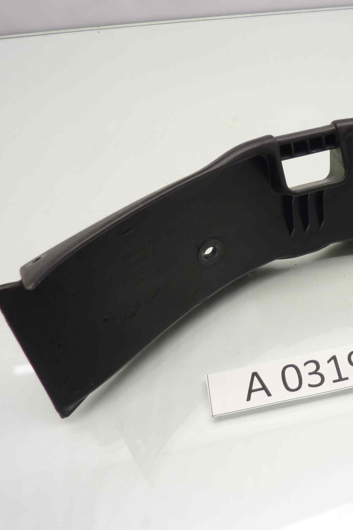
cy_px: 265
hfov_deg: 35.6
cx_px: 317
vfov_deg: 54.4
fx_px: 515
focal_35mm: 35
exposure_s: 1/15
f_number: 3.3
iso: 80
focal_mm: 4.1
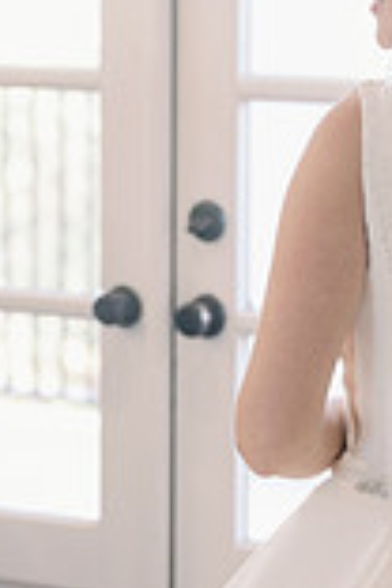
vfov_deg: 11.3
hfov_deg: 7.5
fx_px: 2972
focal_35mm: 182
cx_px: 420
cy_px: 347
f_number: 2.8
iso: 1600
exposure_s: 1/320
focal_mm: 63
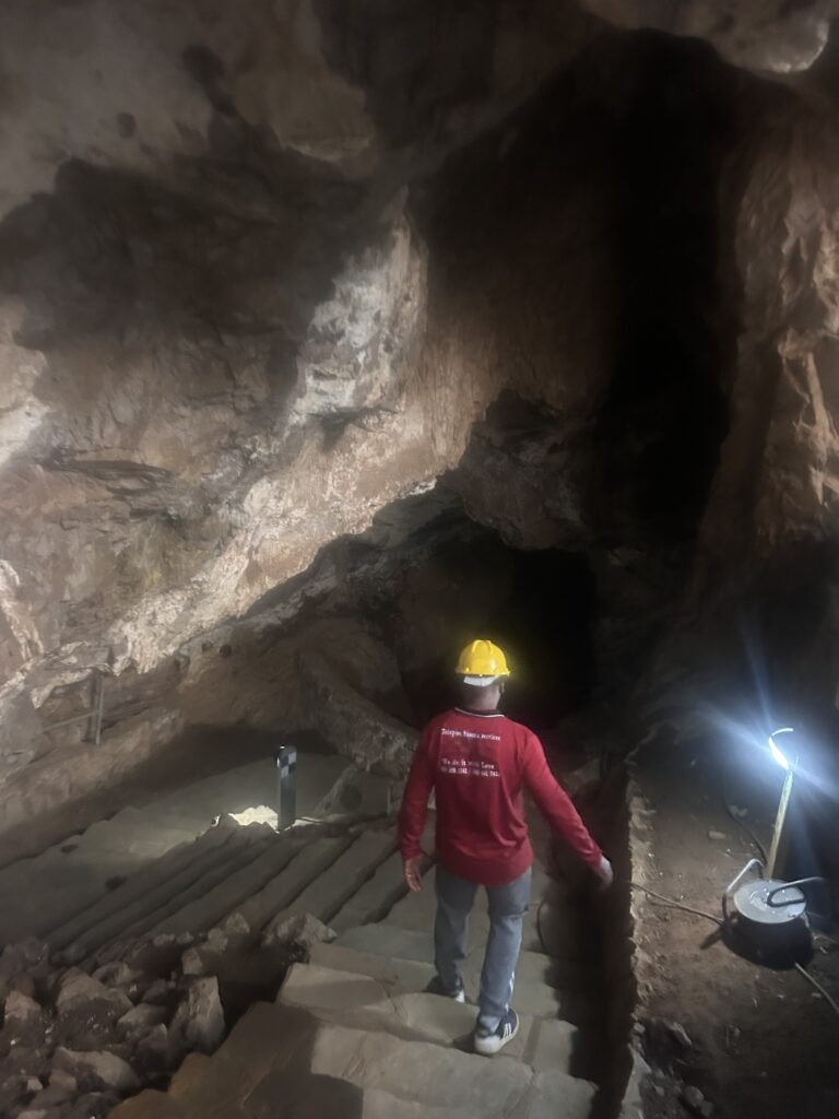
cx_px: 420
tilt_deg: -8.8
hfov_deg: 53.1
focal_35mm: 26
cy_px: 560
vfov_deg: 67.3
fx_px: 840
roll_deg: -0.1
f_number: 1.5
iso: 640
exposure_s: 1/25
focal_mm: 5.7
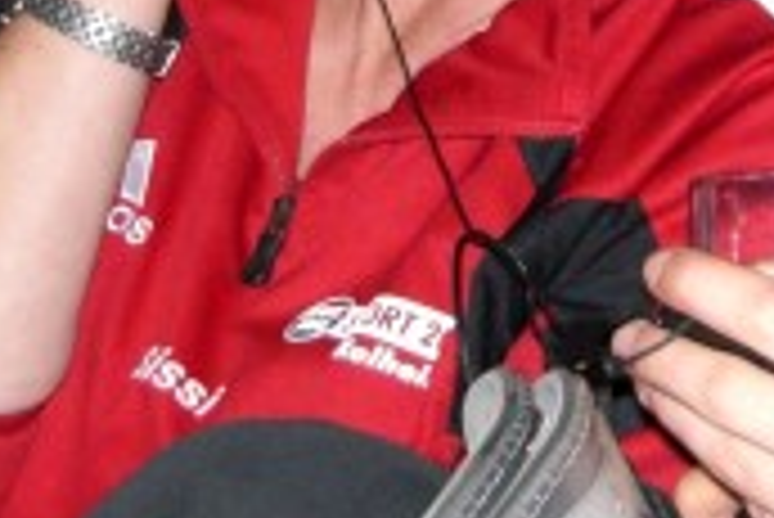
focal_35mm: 110
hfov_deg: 18.0
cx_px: 819
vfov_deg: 12.1
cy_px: -144
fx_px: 2367
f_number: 3.1
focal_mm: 6.3
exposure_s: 1/60
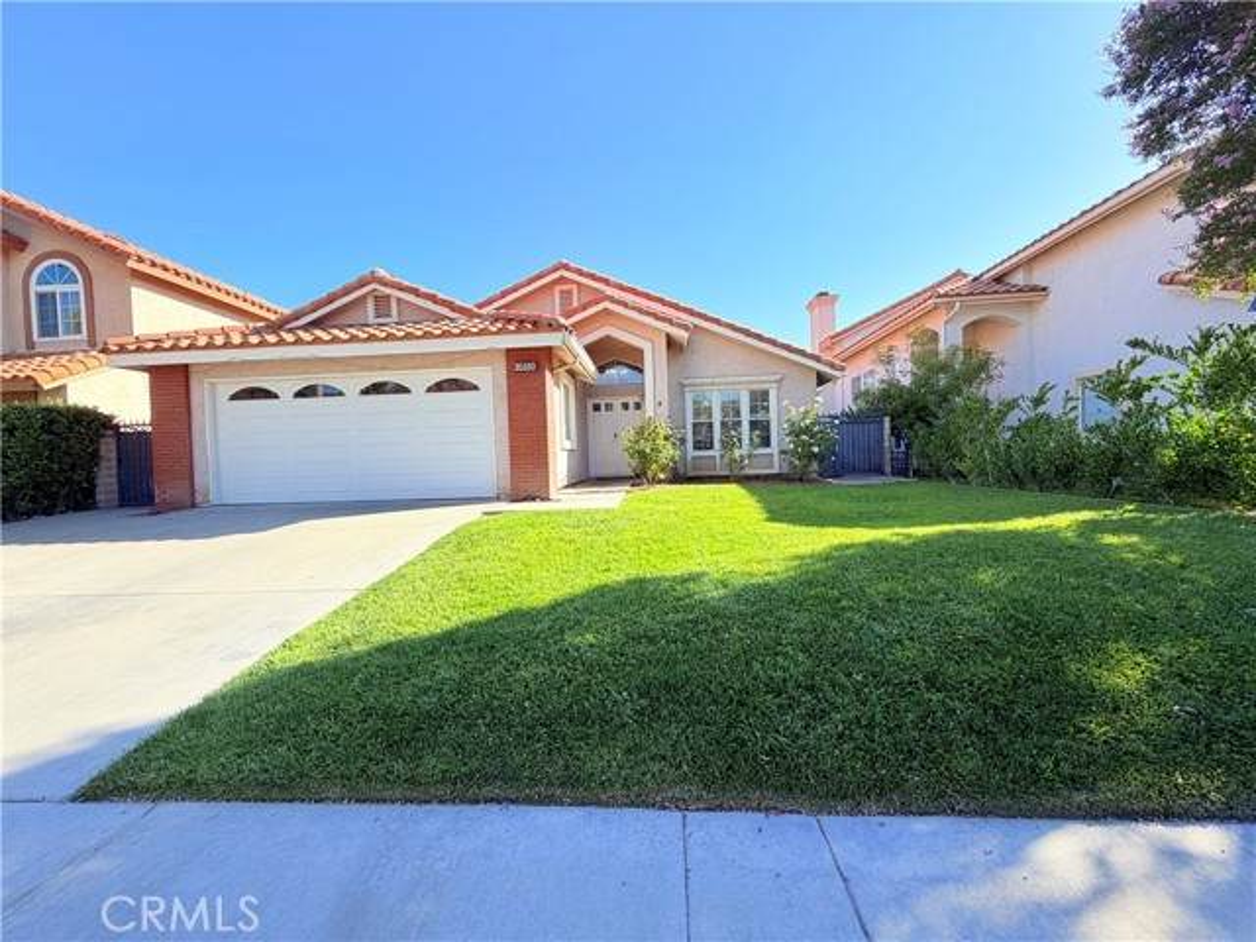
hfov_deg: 102.1
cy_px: 471
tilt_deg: -1.2
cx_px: 628
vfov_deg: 85.7
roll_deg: +1.6
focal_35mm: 14
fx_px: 508
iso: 40
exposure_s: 1/770
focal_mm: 2.22
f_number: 2.2
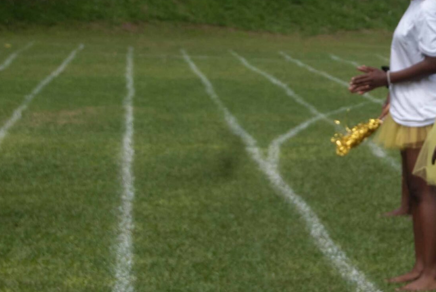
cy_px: -8
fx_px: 2195
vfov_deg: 7.6
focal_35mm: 181
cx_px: 466
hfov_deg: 11.2
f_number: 8
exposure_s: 1/250
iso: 100
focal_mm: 52
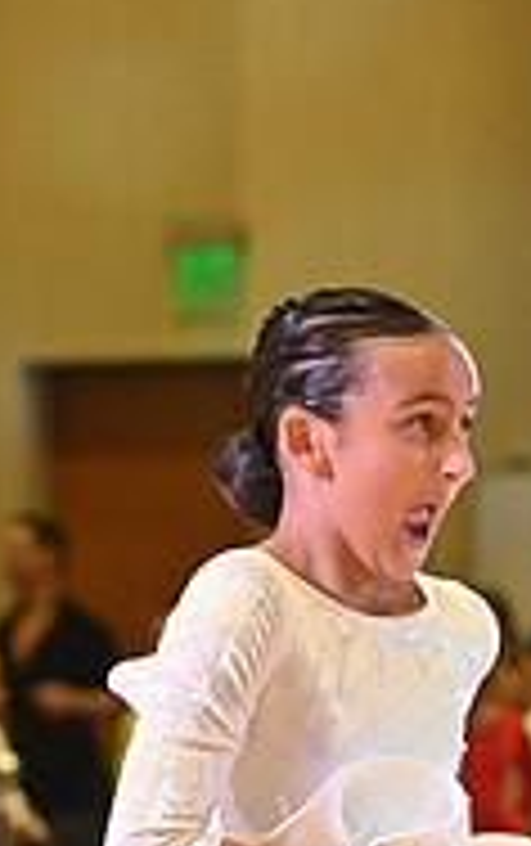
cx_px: 385
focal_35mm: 393
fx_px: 9072
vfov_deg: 5.3
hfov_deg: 3.4
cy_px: 1202
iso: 4000
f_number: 5.6
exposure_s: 1/400
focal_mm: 125
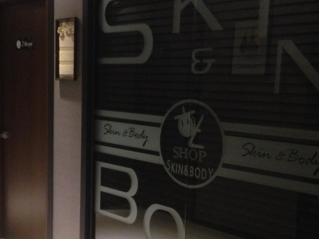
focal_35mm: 63
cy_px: 161
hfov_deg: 30.4
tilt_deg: -6.4
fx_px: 581
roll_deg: -1.7
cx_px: 93
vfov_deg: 23.2
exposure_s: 1/20
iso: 320
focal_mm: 4.12
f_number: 2.4
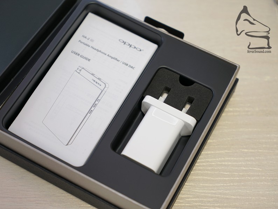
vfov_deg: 20.2
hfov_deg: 26.7
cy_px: 104
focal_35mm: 73
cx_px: 124
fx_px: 586
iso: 160
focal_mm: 67
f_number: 4
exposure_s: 1/30
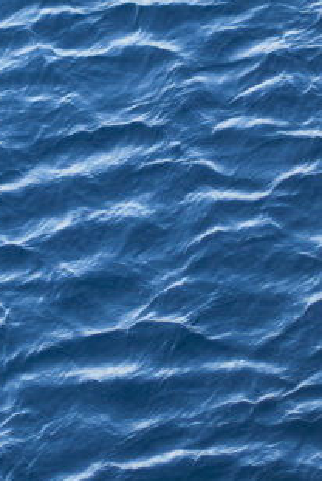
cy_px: -17
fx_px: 3306
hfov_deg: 5.6
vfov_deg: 8.3
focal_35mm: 247
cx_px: -63
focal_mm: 50
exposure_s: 1/400
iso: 100
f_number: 1.8
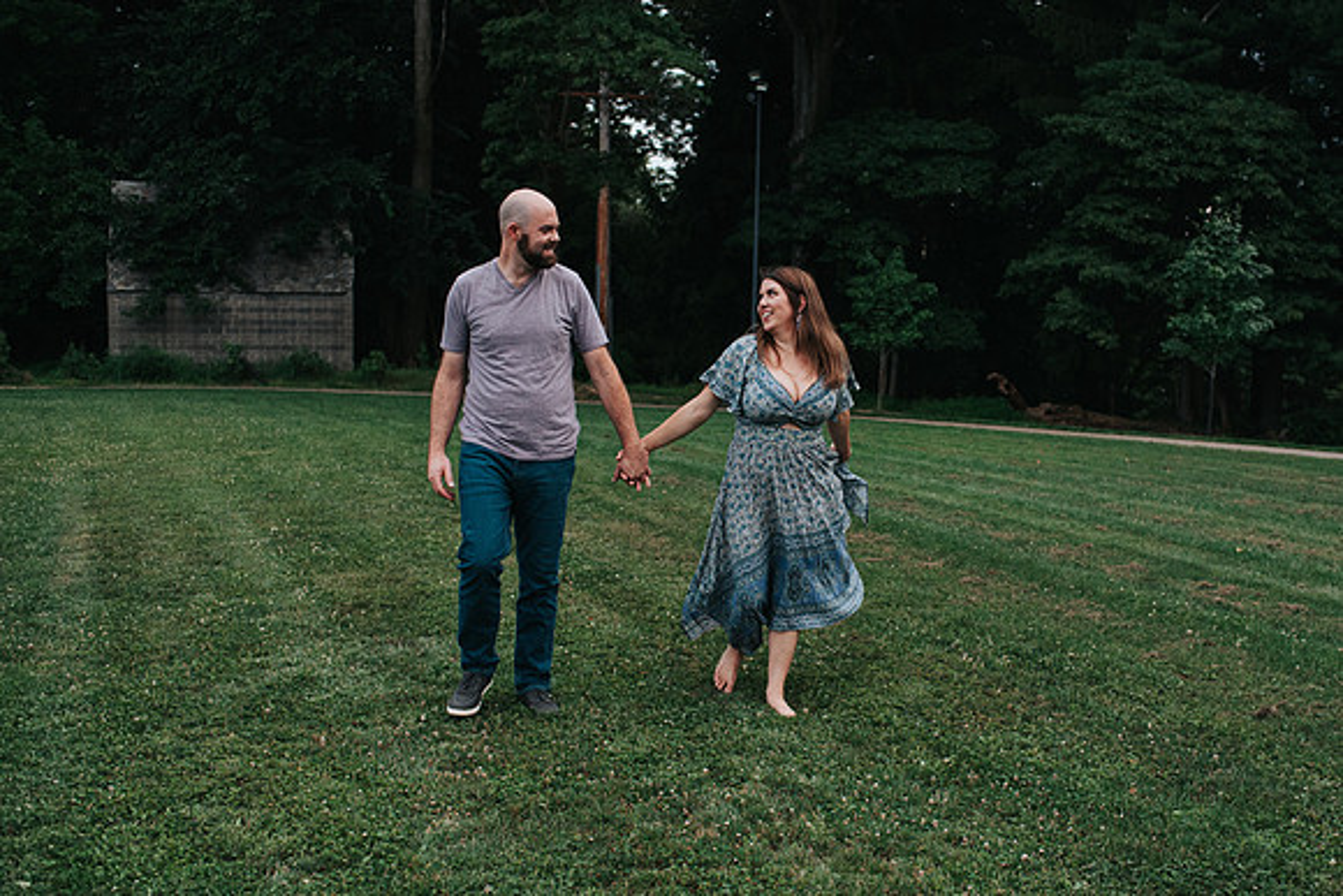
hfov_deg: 46.4
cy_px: 485
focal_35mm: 42
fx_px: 1559
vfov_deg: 32.0
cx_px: 780
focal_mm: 35
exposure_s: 1/1250
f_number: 2.8
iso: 1000
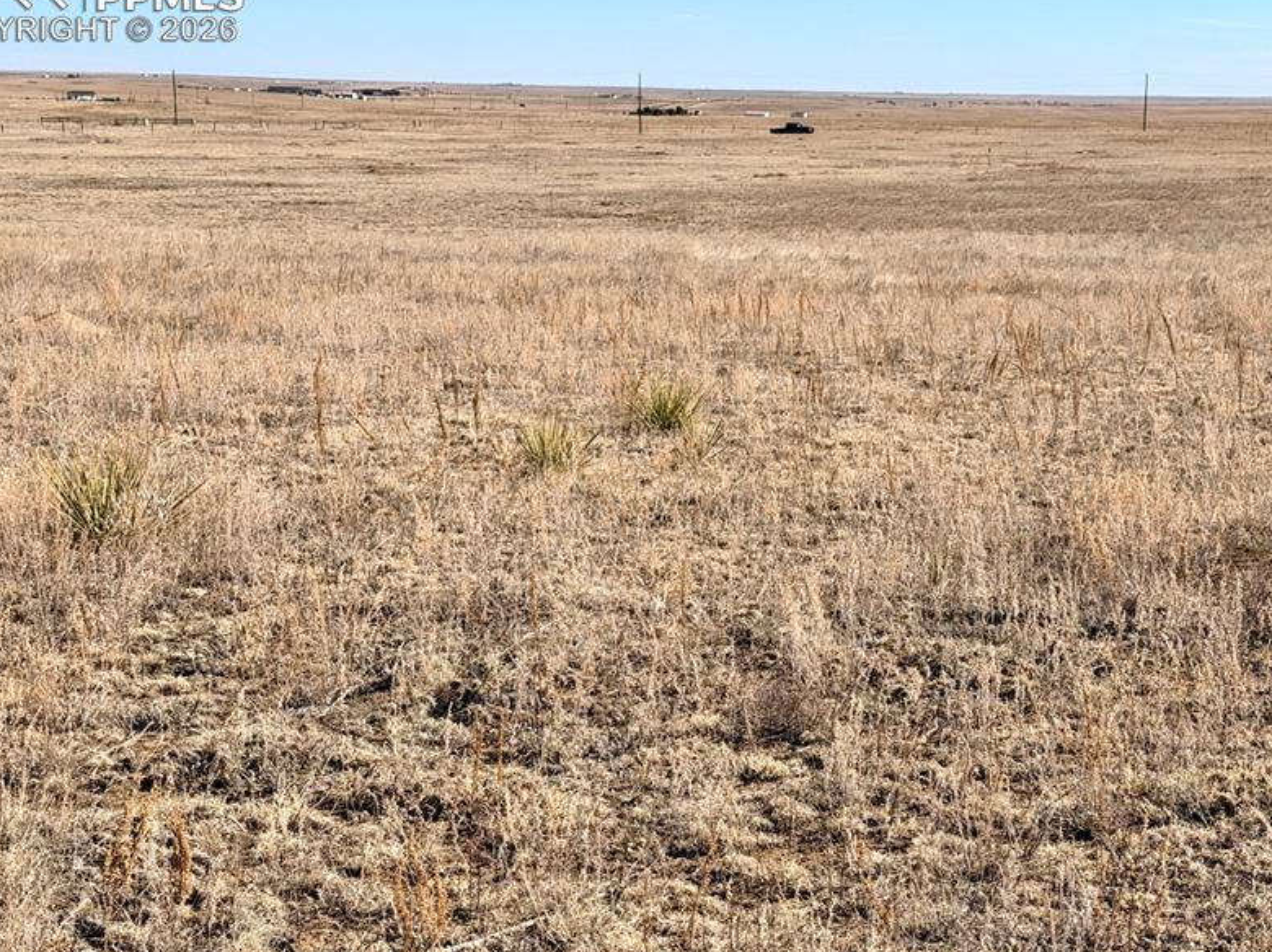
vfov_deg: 23.2
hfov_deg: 30.7
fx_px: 2314
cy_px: 576
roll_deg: -0.6
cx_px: 752
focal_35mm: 63
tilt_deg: -12.7
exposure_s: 1/5208
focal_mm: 6.76
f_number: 1.78
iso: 64
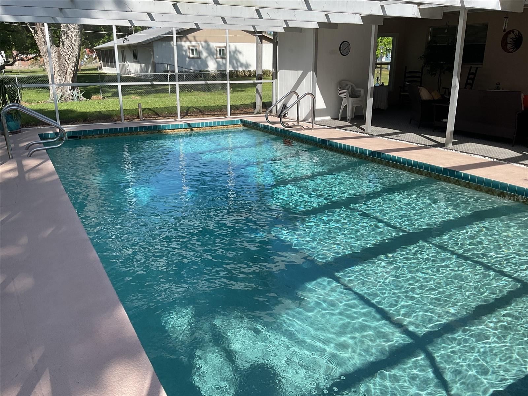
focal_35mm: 29
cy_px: 198
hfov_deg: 61.7
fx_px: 442
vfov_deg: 48.2
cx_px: 264
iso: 16
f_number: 1.8
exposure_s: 1/869
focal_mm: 3
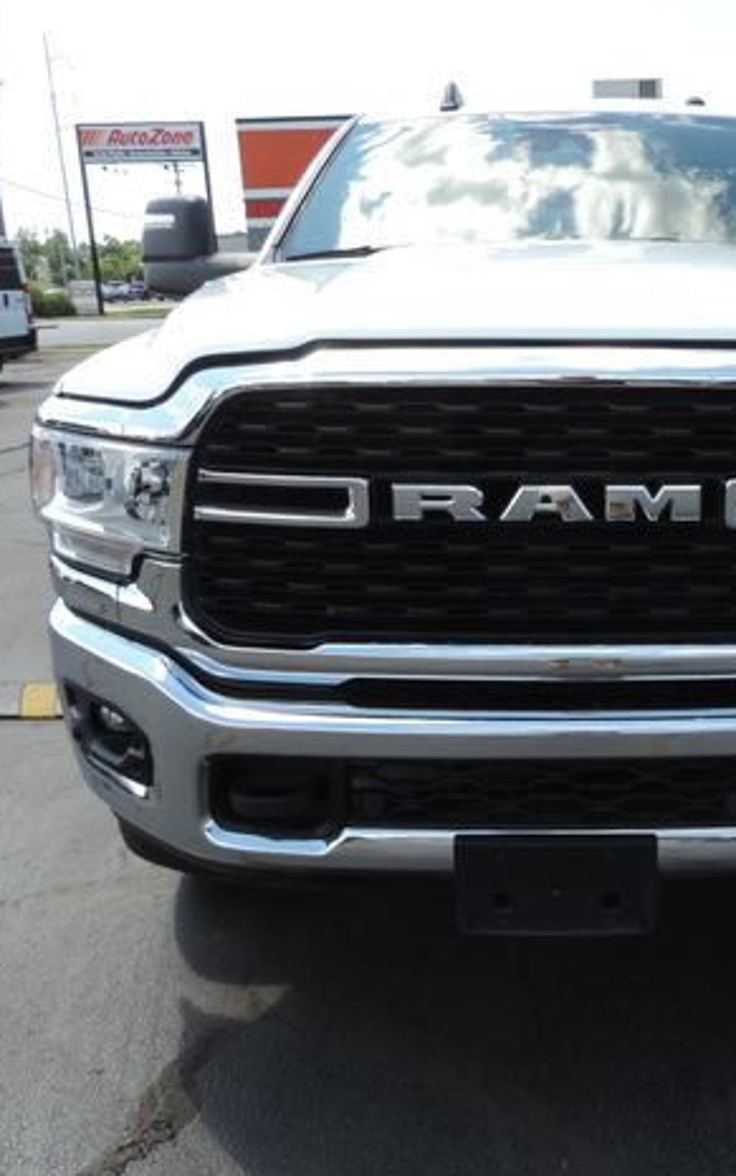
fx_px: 1122
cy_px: 577
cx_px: 610
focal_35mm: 35
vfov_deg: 55.3
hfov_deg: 34.9
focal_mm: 4.3
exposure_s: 1/500
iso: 80
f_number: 3
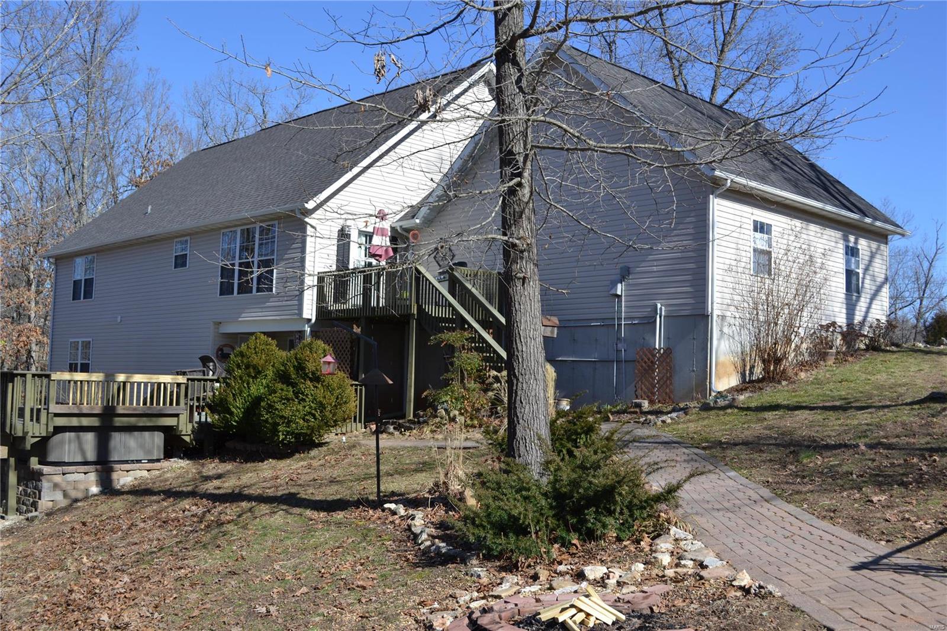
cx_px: 474
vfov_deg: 36.9
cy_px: 316
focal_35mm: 36
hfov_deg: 53.1
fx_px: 947
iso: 100
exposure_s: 1/250
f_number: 8
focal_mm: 24
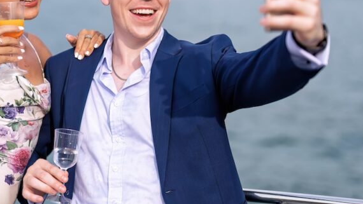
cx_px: 138
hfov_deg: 22.6
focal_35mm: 94
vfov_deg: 12.8
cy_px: 42
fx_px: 905
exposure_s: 1/8000
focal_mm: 50
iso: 100
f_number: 1.4
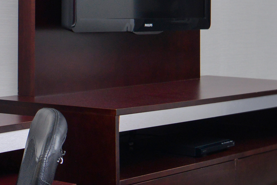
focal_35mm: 102
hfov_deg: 19.0
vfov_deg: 13.4
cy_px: 127
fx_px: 785
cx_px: -50
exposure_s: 1/125
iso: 400
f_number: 6.3
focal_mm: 24
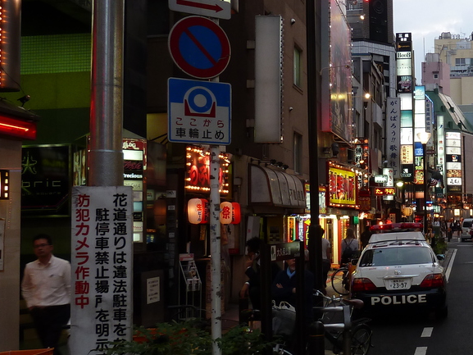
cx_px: 457
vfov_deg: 28.0
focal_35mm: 52
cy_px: 185
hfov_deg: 34.0
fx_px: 711
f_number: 3.3
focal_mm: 4.1
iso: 80
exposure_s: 1/20
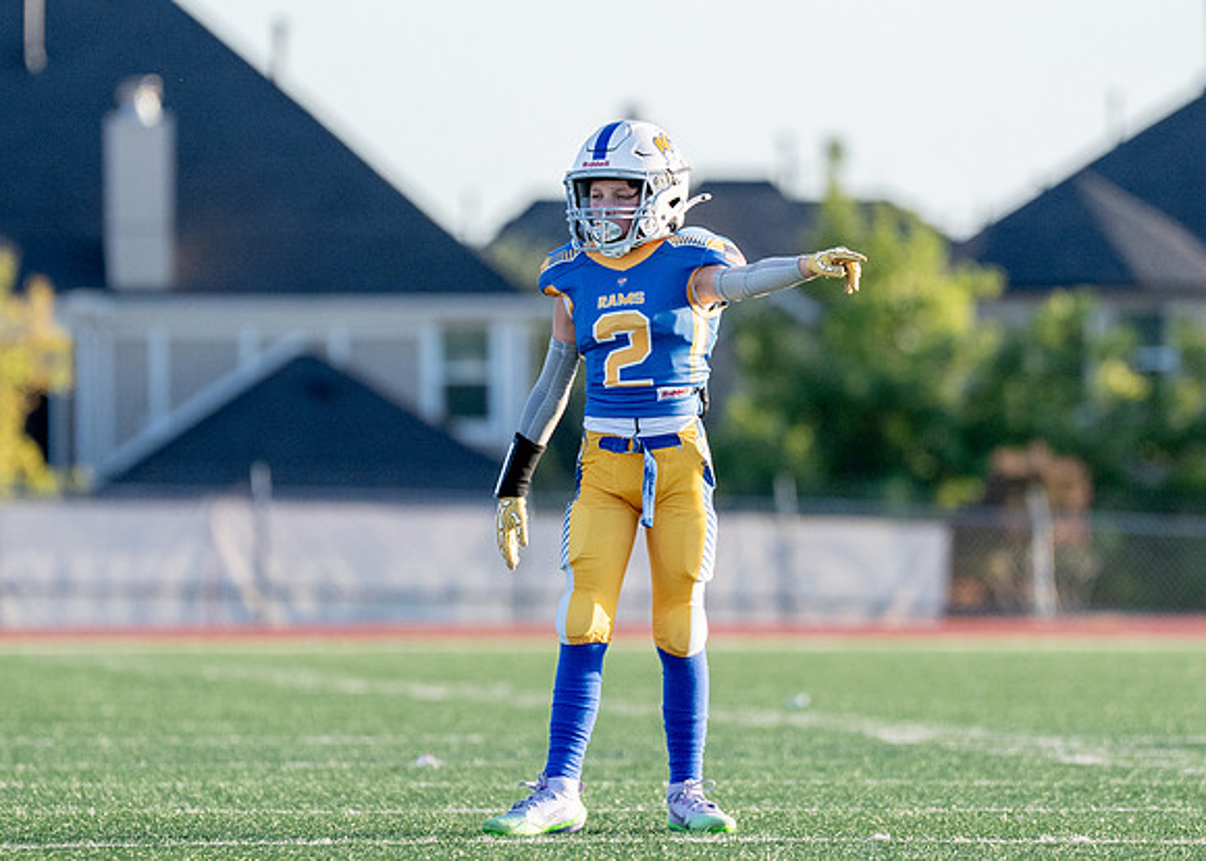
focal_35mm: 481
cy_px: 383
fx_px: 16480
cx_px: 632
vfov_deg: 3.0
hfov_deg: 4.2
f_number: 2.8
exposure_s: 1/3200
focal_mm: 200
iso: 400
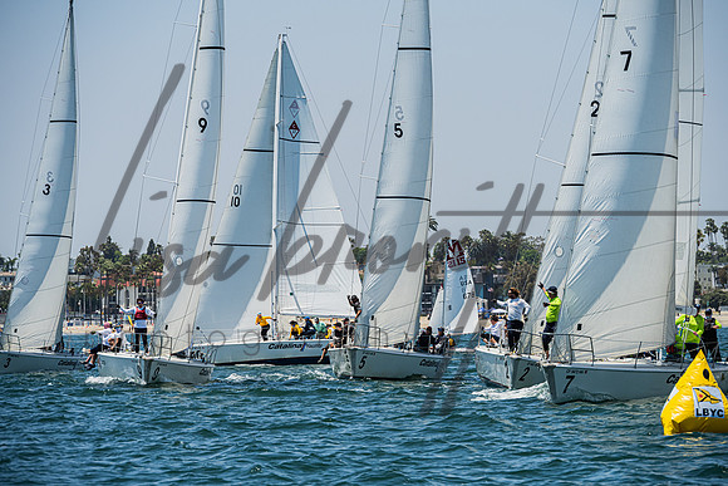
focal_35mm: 213
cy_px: 243
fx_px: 4313
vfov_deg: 6.4
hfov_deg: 9.6
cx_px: 375
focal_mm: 200
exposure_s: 1/1600
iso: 400
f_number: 8
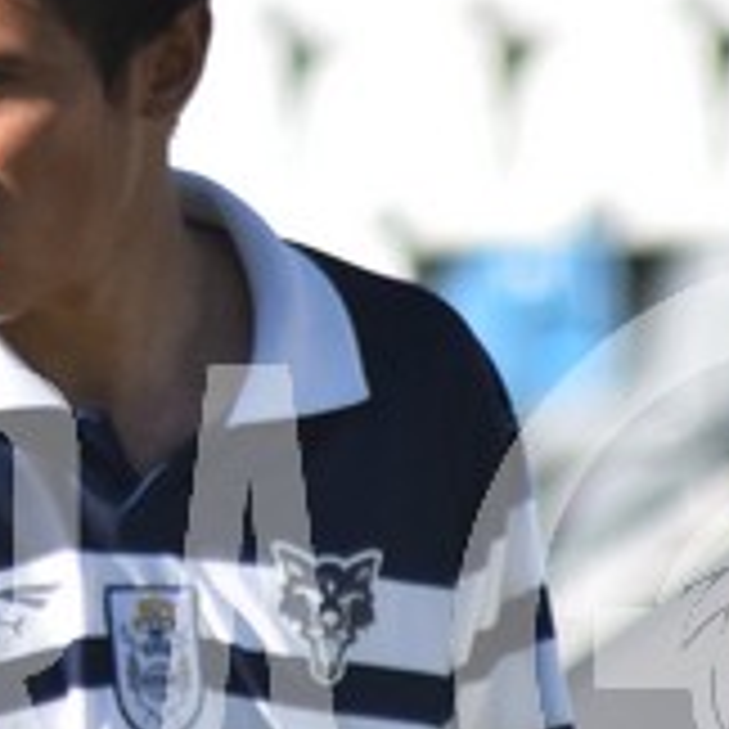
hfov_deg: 0.8
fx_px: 50774
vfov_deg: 0.8
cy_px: 153
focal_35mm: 2131
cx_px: -58
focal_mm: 300
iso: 1250
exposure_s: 1/3200
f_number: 6.3
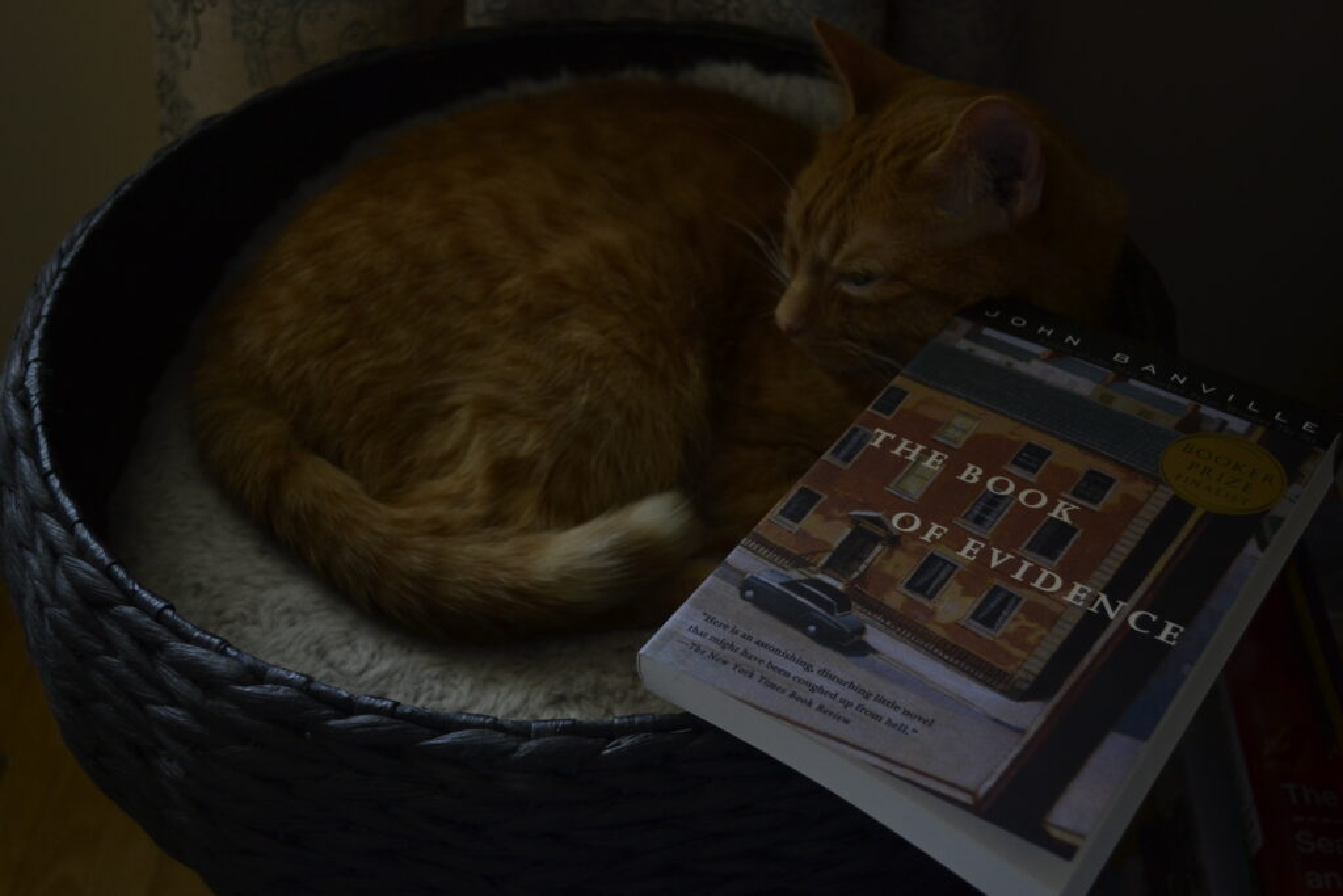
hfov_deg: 43.6
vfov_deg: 29.9
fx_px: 1679
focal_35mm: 45
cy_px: 448
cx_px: 672
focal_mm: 30
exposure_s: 1/13
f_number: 4.5
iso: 400
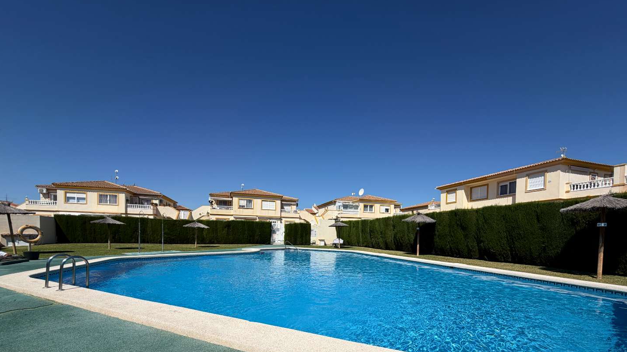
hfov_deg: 99.3
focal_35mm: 16
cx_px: 328
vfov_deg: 64.8
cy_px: 243
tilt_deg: -0.8
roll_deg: -0.5
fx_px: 266
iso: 20
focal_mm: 2.22
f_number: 2.2
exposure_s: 1/1464
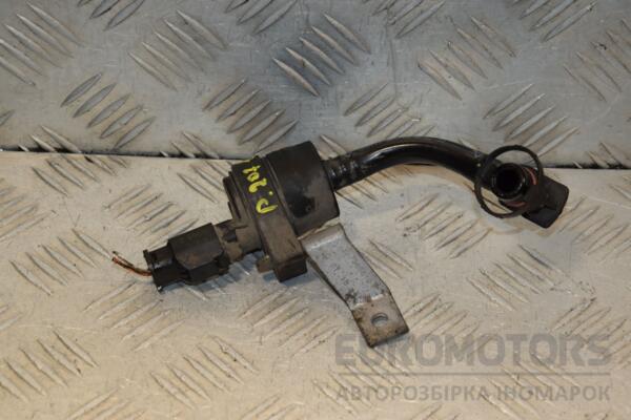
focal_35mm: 120
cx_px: 316
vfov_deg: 11.4
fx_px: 2103
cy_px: 210
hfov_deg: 17.1
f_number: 8
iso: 800
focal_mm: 80
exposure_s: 1/200
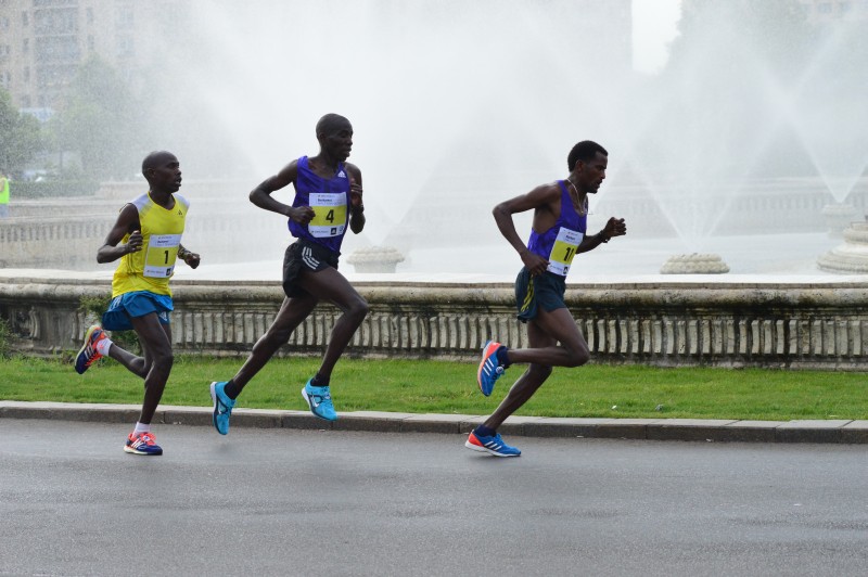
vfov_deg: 13.0
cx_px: 434
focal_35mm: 105
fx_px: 2530
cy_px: 288
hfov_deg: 19.5
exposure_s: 1/2000
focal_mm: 70
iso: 800
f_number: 6.3
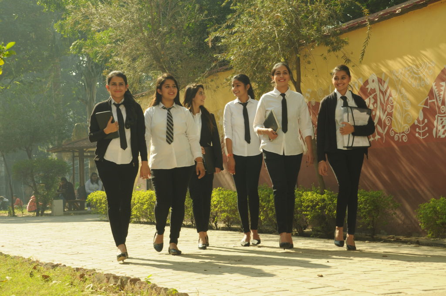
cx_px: 223
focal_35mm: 75
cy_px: 148
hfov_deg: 27.0
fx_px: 928
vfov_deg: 18.1
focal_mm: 50
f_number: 10
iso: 200
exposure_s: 1/125
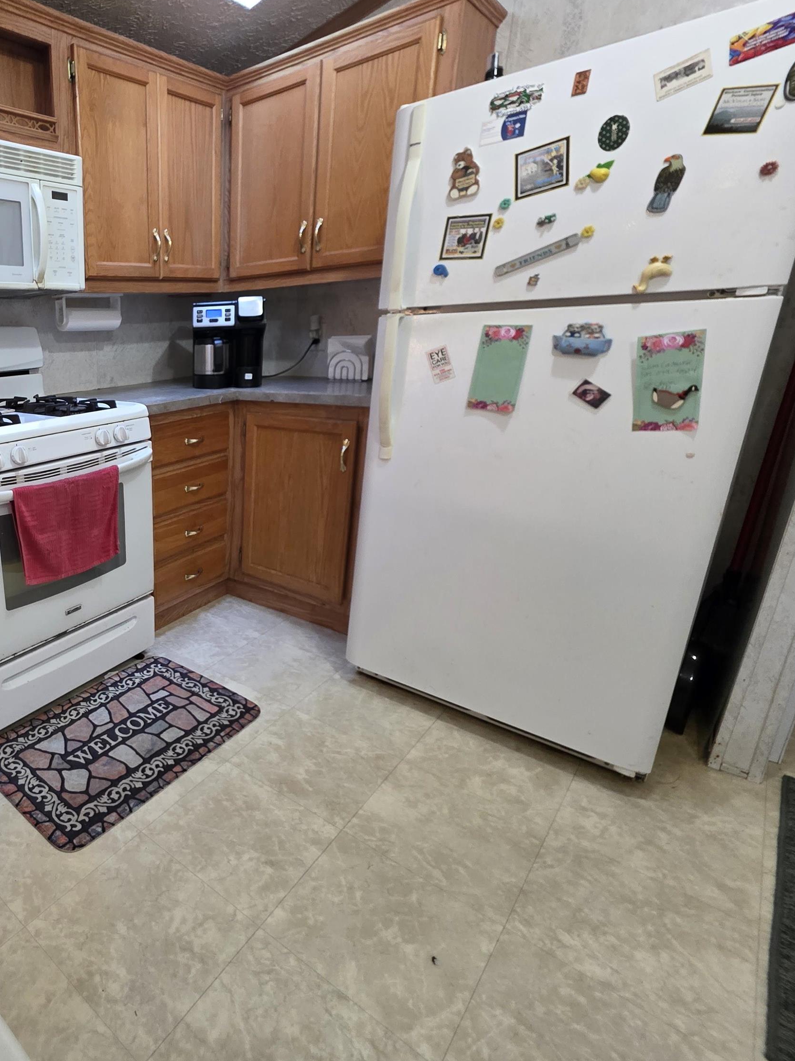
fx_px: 551
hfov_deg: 62.2
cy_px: 513
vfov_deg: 87.7
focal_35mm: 18
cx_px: 106
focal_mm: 2.2
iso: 400
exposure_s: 1/60
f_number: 1.9
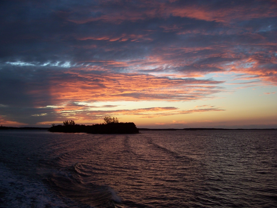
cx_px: 136
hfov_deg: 52.6
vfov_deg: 40.7
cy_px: 105
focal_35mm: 35
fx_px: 280
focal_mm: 5.6
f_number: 2.7
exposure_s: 1/90
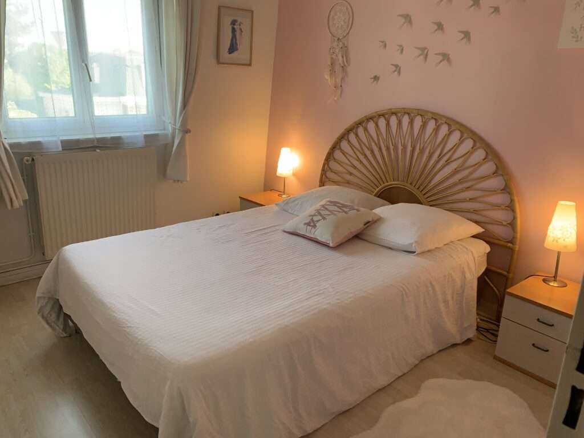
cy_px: 219
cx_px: 292
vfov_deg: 53.1
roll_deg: -1.4
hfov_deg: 67.3
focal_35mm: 26
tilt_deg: -17.0
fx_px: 439
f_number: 1.8
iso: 100
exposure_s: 1/80
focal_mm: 4.25
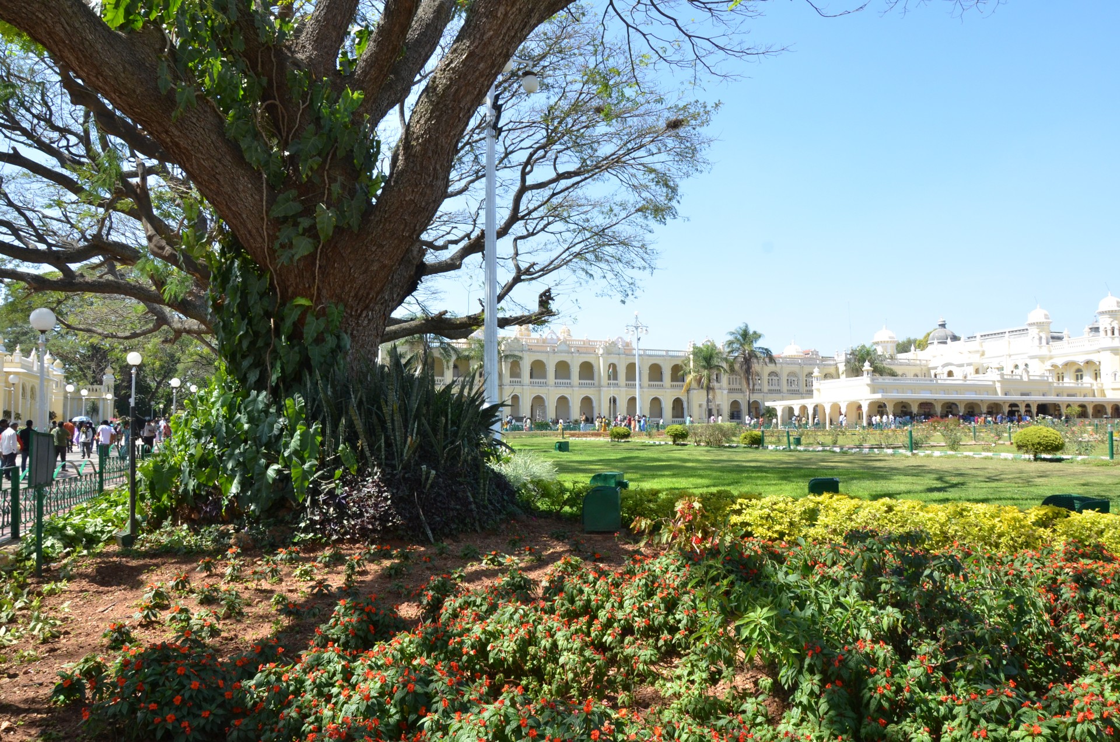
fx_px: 838
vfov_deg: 47.7
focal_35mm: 27
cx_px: 560
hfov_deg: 67.5
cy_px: 371
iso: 500
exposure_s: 1/250
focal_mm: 18
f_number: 13
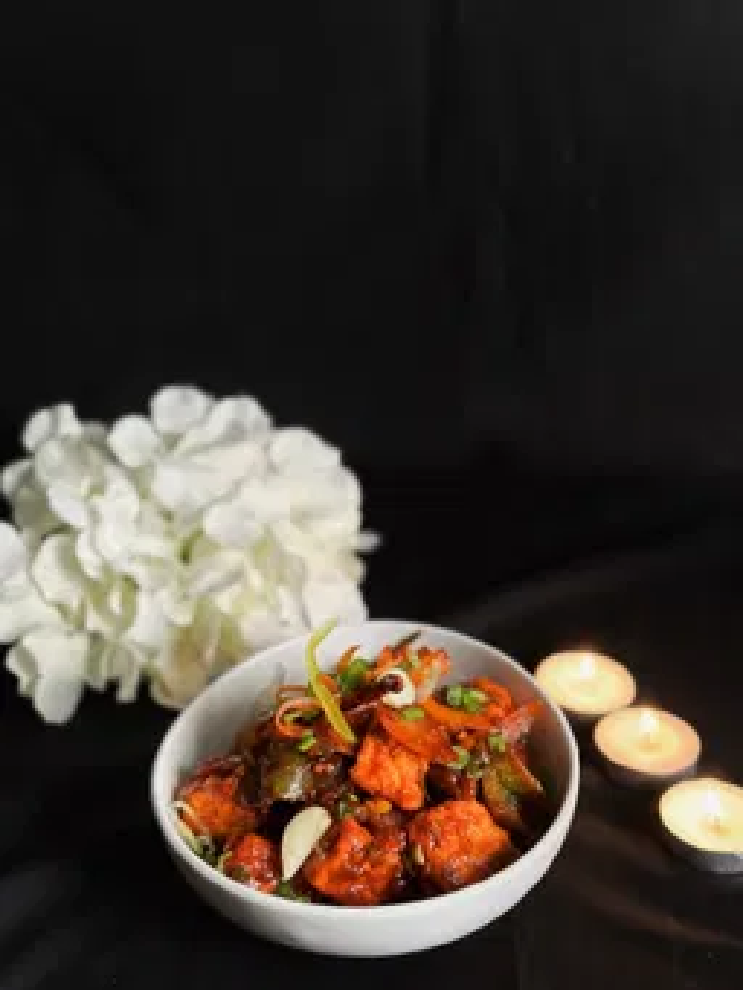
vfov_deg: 39.6
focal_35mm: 48
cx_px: 372
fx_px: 1373
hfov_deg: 30.3
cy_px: 495
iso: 200
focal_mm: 6.86
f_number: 1.78
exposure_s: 1/50
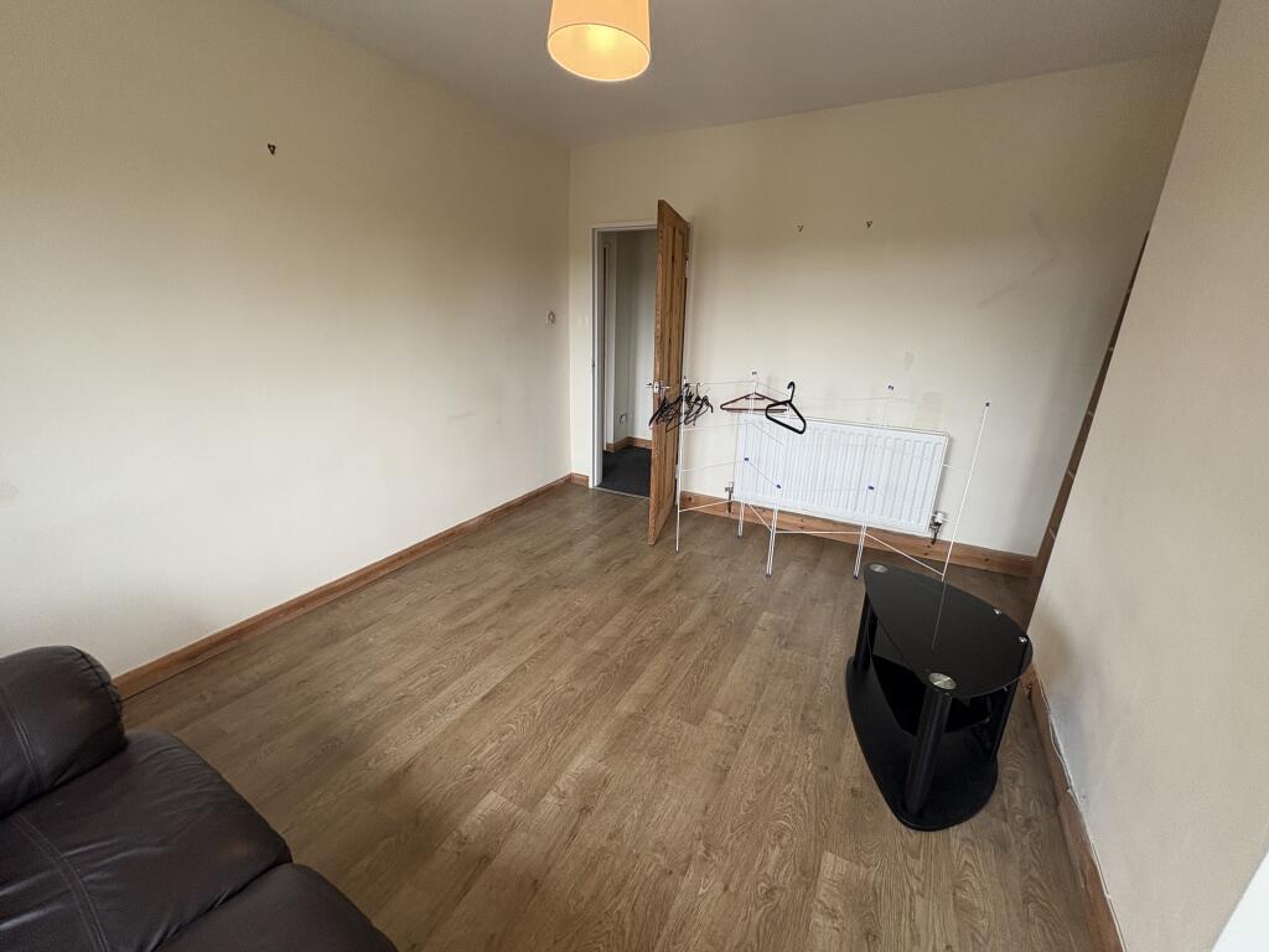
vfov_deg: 85.7
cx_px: 634
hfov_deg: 102.1
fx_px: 513
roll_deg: -1.2
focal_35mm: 14
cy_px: 476
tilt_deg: -16.9
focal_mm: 2.22
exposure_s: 1/98
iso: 250
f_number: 2.2
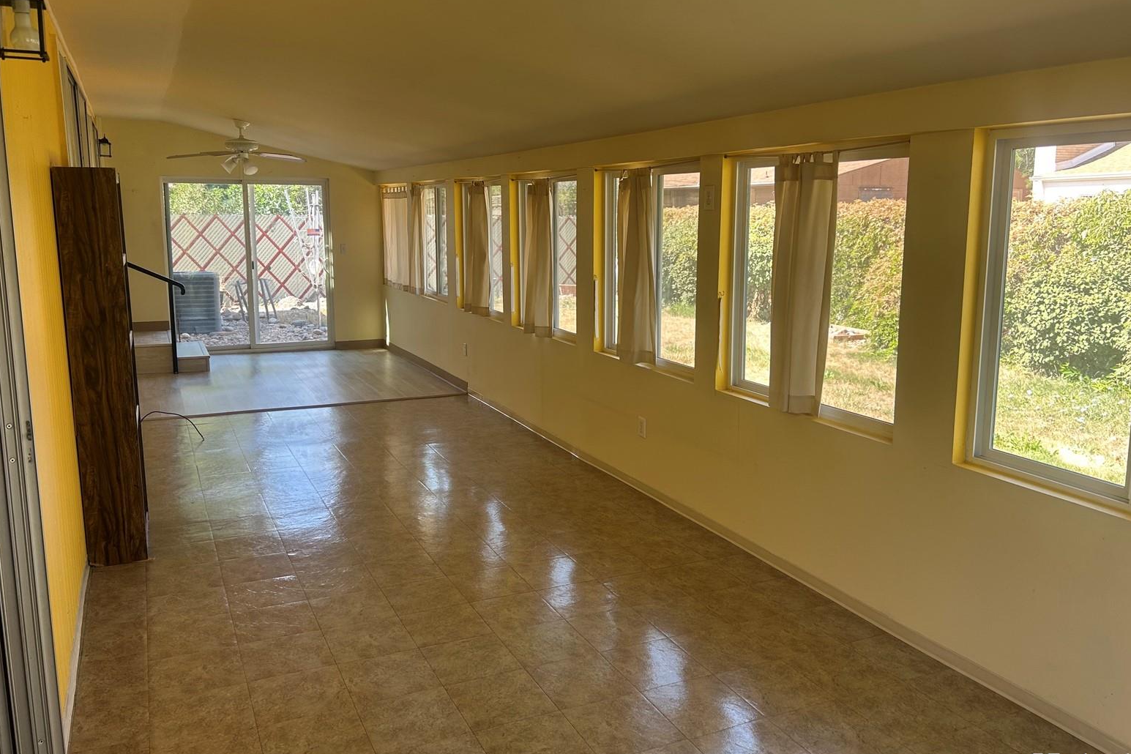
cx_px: 565
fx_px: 880
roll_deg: +0.9
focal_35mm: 28
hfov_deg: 65.5
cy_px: 337
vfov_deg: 46.3
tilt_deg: -9.5
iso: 40
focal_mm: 5.7
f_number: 1.5
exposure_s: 1/159
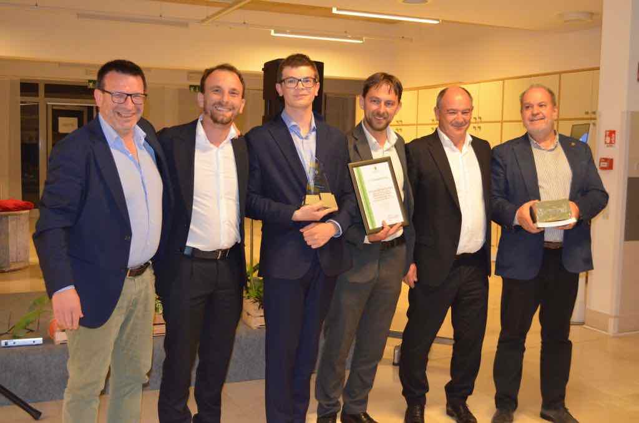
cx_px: 320
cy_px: 212
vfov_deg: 31.7
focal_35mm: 42
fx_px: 744
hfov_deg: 46.5
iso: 3200
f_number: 4.5
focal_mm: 28
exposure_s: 1/60
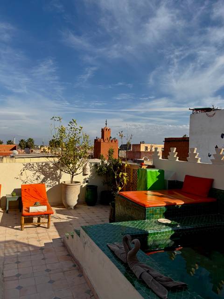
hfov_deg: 53.1
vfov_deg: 67.3
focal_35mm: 26
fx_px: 224
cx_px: 112
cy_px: 150
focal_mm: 5.96
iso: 50
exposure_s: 1/3937
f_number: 1.6
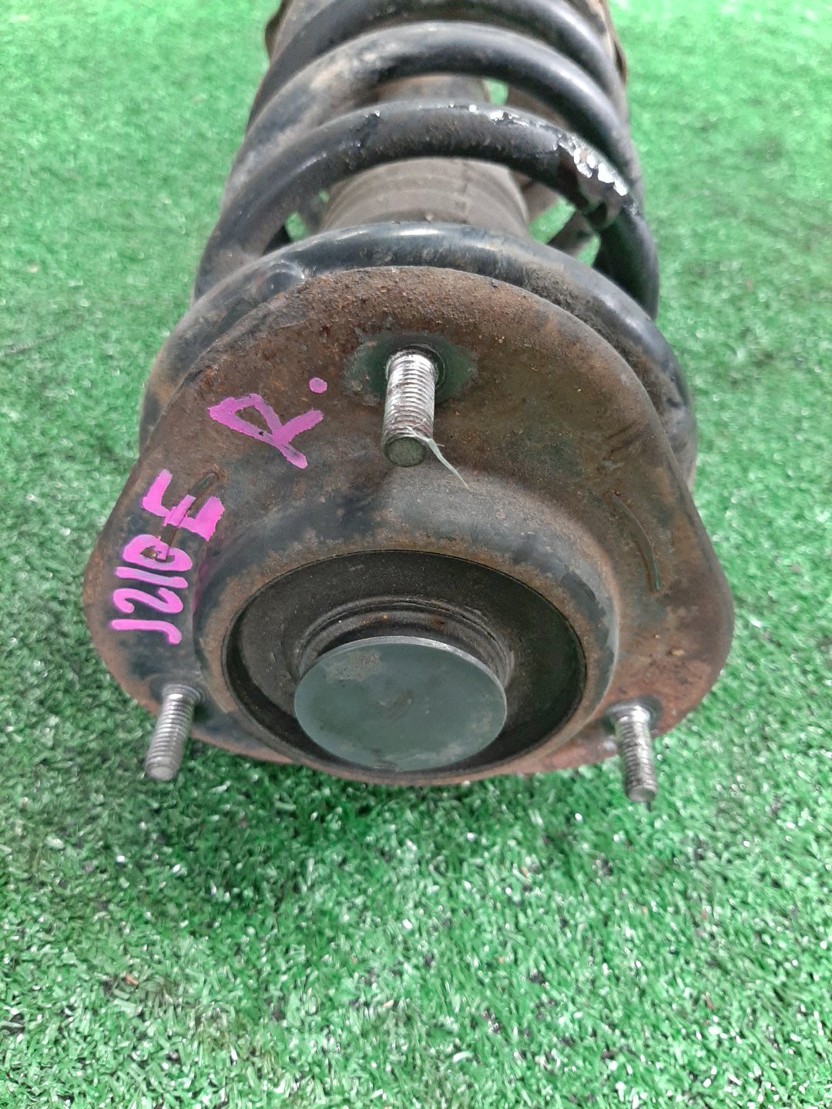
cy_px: 554
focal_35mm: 26
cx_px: 416
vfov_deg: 67.3
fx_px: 833
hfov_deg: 53.1
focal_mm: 3.93
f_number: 1.7
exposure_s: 1/25
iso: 246
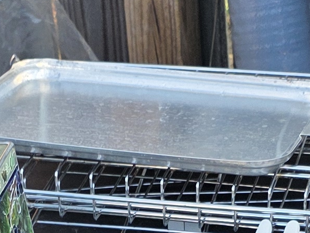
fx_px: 1379
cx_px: 192
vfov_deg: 8.8
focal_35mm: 154
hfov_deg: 12.8
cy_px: 542
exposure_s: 1/359
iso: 64
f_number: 1.7
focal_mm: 6.3
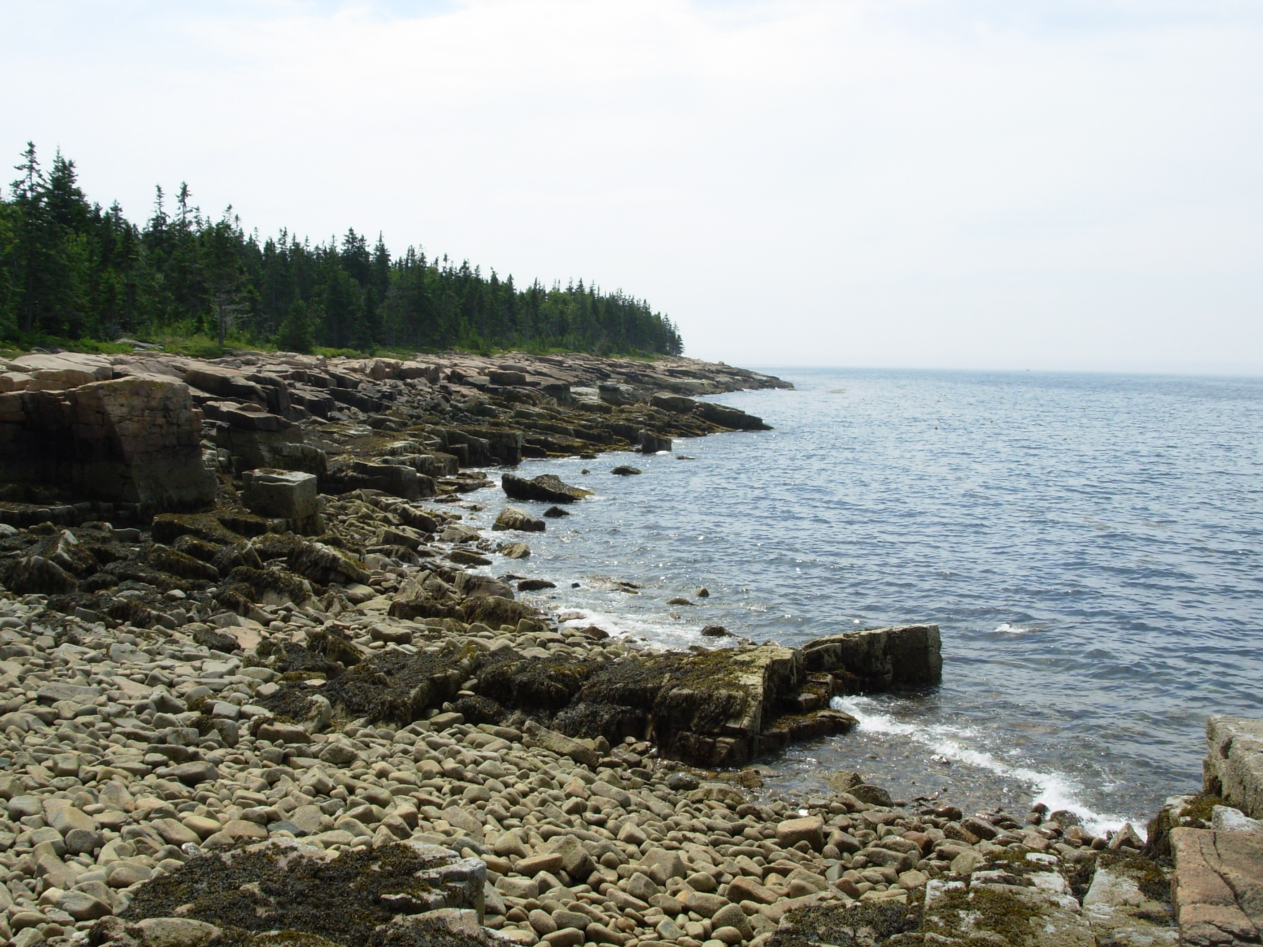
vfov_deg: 37.7
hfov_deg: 49.0
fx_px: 1386
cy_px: 474
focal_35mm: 38
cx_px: 632
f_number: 4.9
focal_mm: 6.3
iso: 50
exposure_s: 1/527
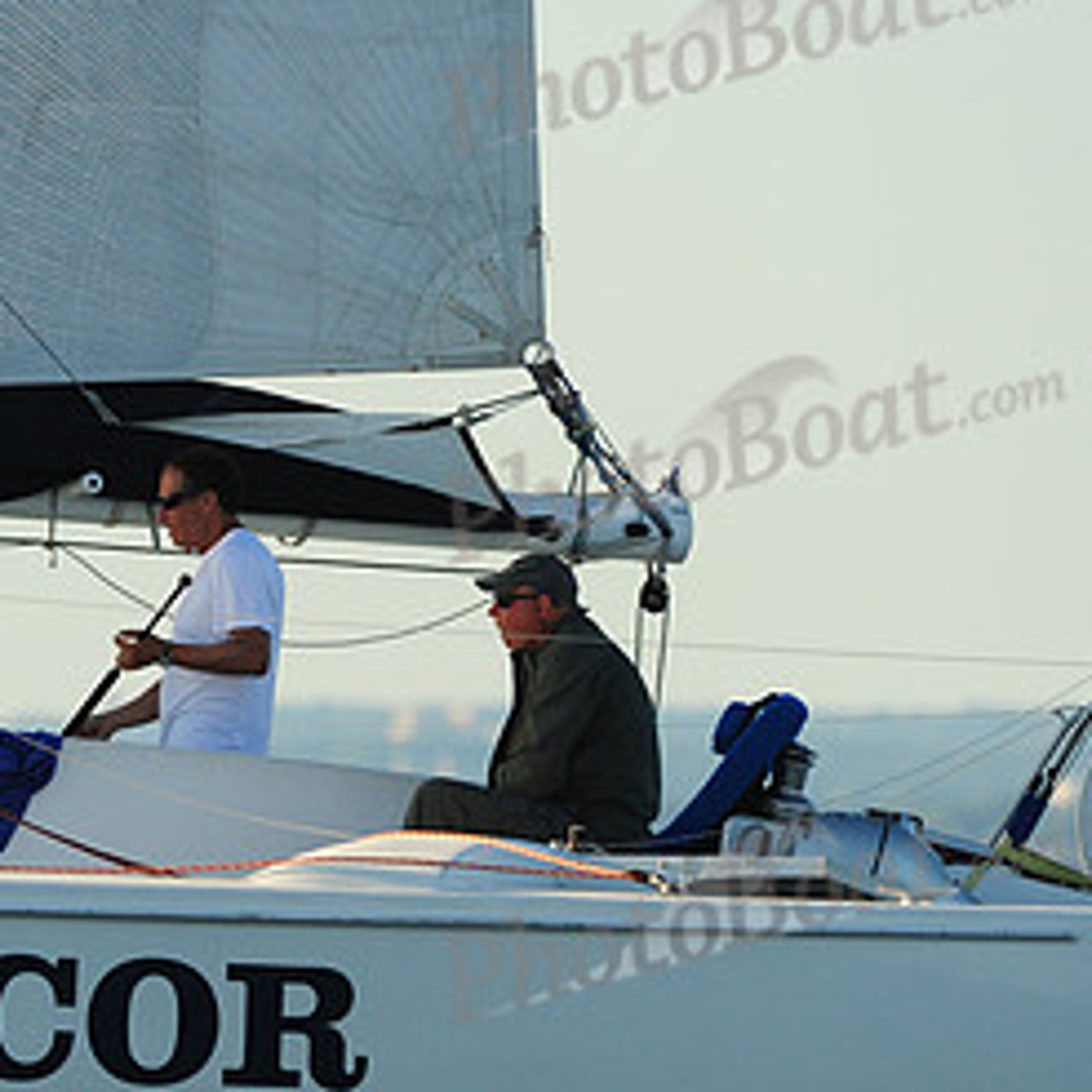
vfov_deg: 2.2
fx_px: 28624
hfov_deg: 2.2
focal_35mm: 802
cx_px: 213
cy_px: 741
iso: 640
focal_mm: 400
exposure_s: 1/1600
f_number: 5
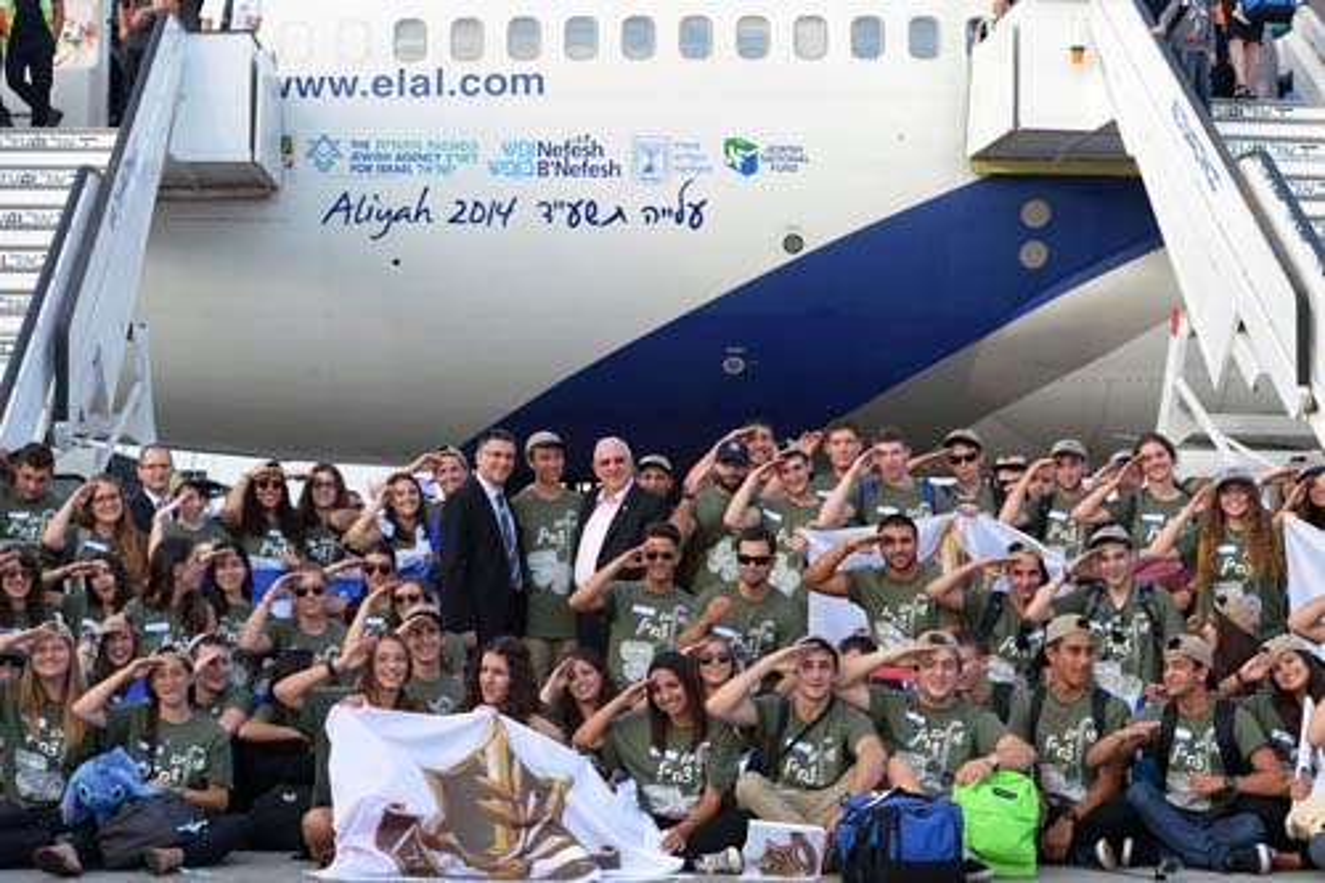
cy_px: 442
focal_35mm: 70
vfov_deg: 19.4
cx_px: 662
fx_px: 2575
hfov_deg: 28.9
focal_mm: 70
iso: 500
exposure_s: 1/400
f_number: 6.3
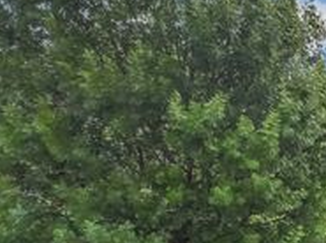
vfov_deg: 21.4
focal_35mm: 65
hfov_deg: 25.3
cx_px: 437
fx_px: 611
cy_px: 265
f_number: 2.8
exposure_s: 1/450
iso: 101
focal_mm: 4.5
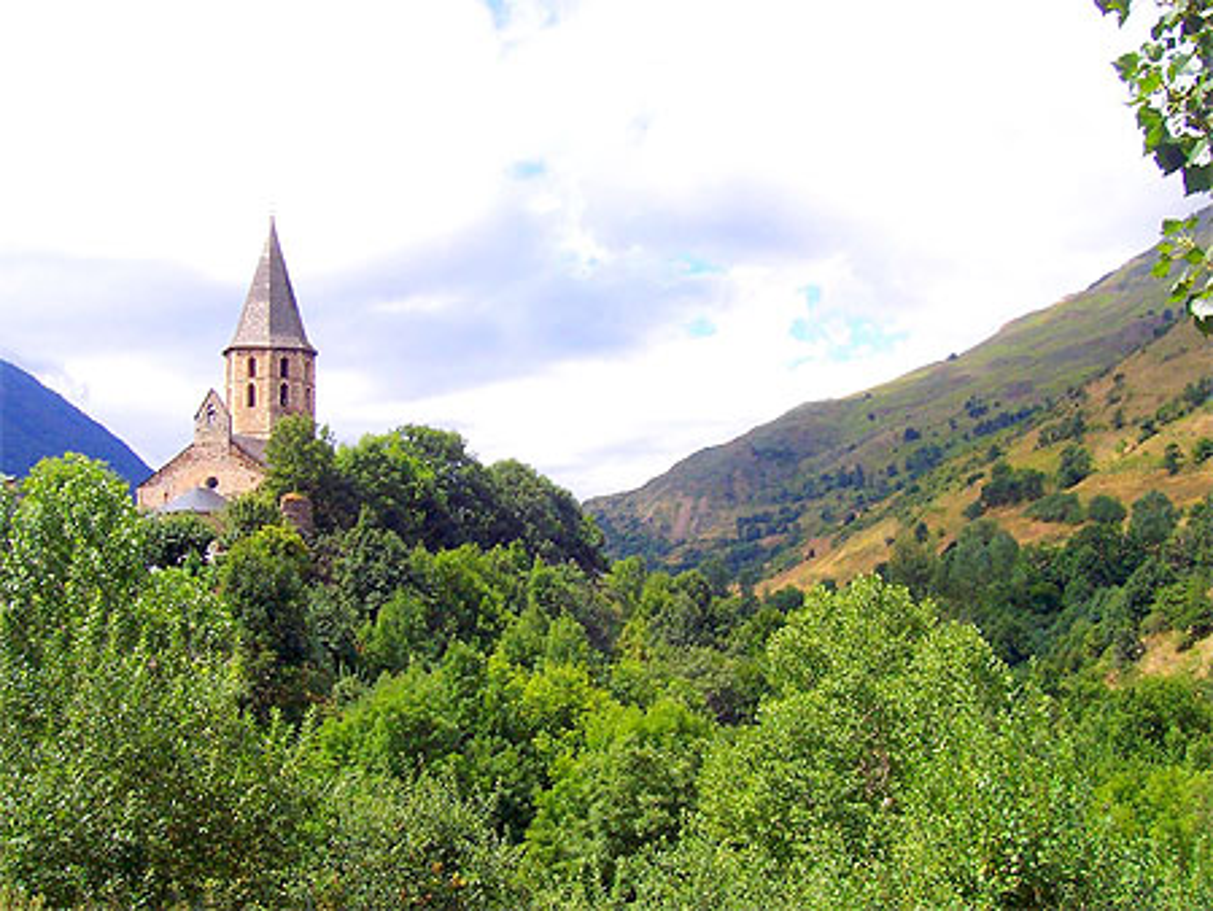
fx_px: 1297
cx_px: 606
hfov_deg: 50.1
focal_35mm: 37
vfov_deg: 38.7
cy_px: 456
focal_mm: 5.6
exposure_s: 1/500
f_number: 5.6
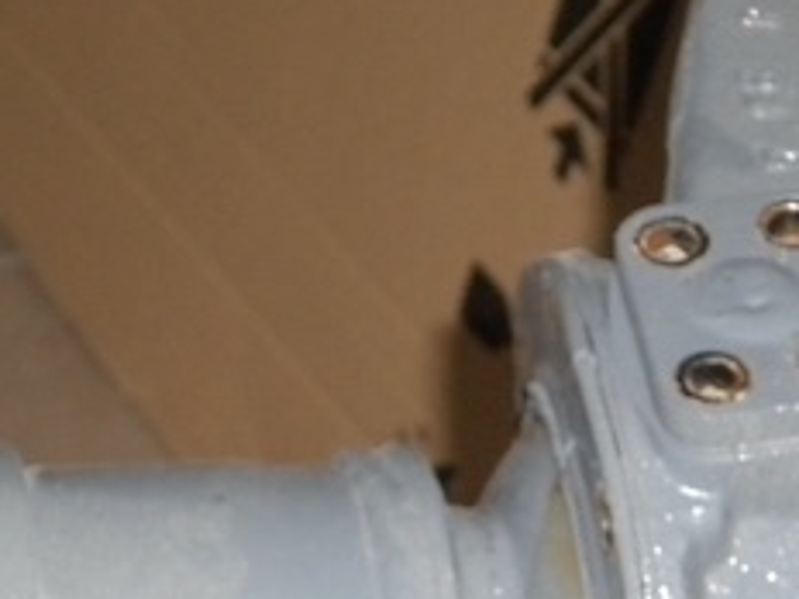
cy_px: 537
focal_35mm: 204
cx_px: 565
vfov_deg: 7.3
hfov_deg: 9.7
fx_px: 4709
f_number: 5.1
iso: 400
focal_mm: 14.3
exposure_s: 1/60
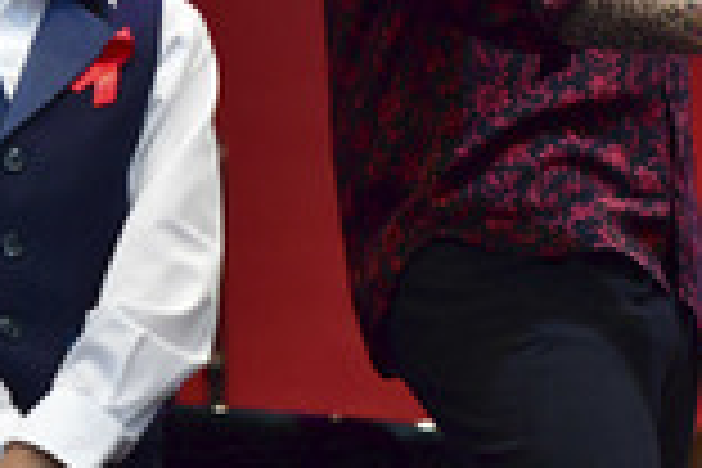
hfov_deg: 3.5
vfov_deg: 2.4
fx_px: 11387
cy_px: -117
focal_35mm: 584
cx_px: 990
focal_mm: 135
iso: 1250
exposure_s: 1/1600
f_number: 2.8
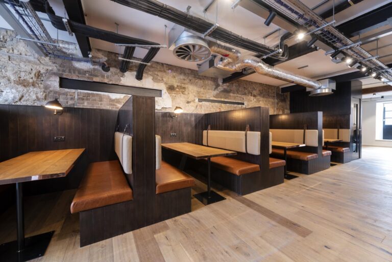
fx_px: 163
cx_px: 196
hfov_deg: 100.4
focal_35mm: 15
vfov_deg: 77.3
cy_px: 131
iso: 500
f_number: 8
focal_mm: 15
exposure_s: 1/5
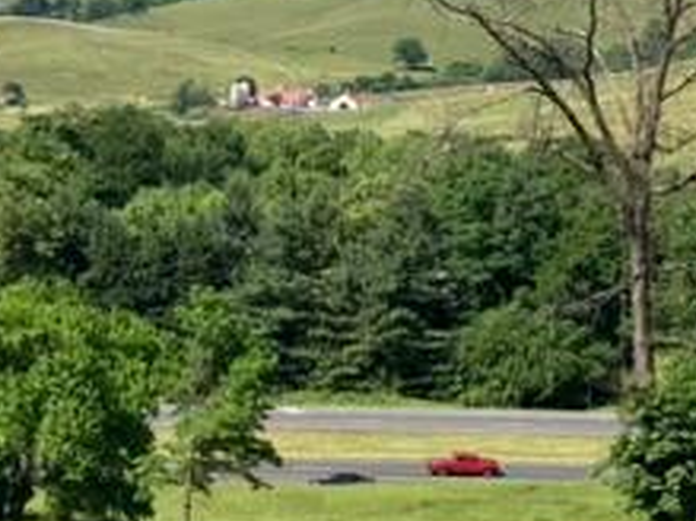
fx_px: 2632
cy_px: 54
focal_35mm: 131
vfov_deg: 11.2
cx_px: -76
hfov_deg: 14.7
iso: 20
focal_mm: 3.99
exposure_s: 1/1548
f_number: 1.8
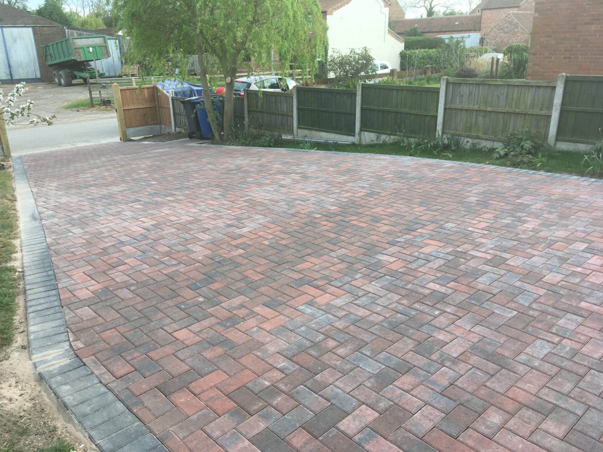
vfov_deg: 48.2
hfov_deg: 61.7
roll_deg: +2.1
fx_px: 505
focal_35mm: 29
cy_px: 226
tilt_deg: -19.5
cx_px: 302
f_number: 2.2
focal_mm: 4.15
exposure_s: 1/191
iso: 25
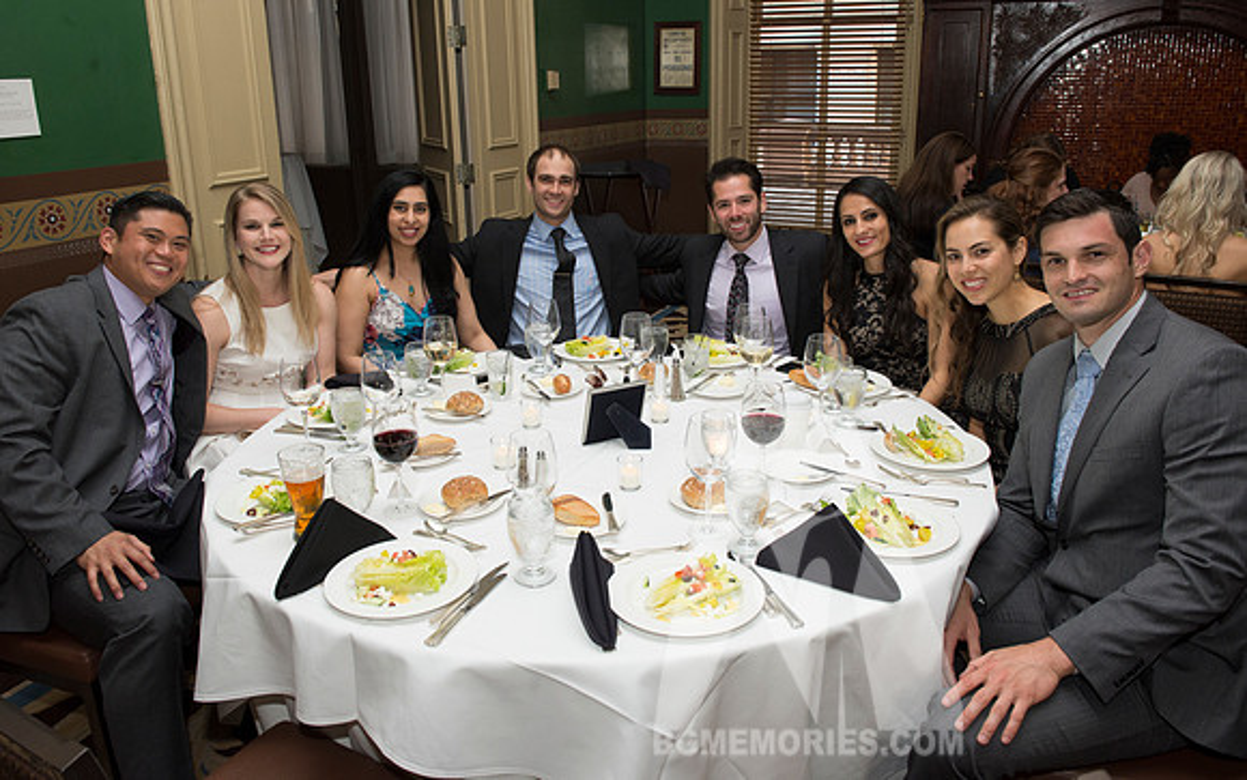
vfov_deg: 45.0
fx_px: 941
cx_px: 629
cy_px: 345
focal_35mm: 28
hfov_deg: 67.0
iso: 1600
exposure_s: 1/100
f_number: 8
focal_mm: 26
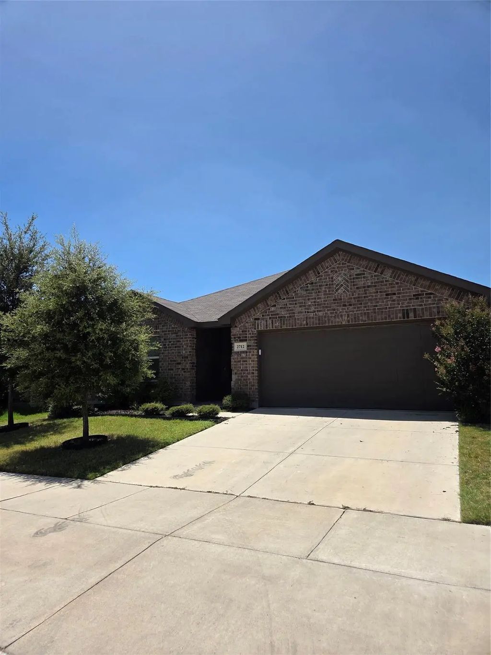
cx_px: 246
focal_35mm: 23
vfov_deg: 73.9
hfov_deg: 58.9
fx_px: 435
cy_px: 328
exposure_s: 1/7599
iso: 80
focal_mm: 5.4
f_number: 1.8
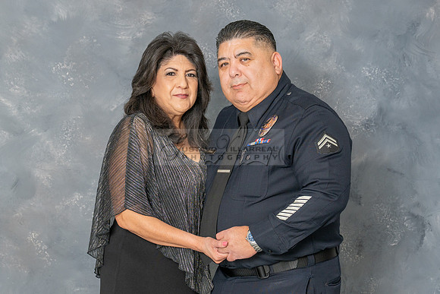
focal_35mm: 84
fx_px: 1030
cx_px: 239
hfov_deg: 24.1
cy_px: 187
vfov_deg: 16.2
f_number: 5.6
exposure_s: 1/200
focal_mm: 56
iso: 200
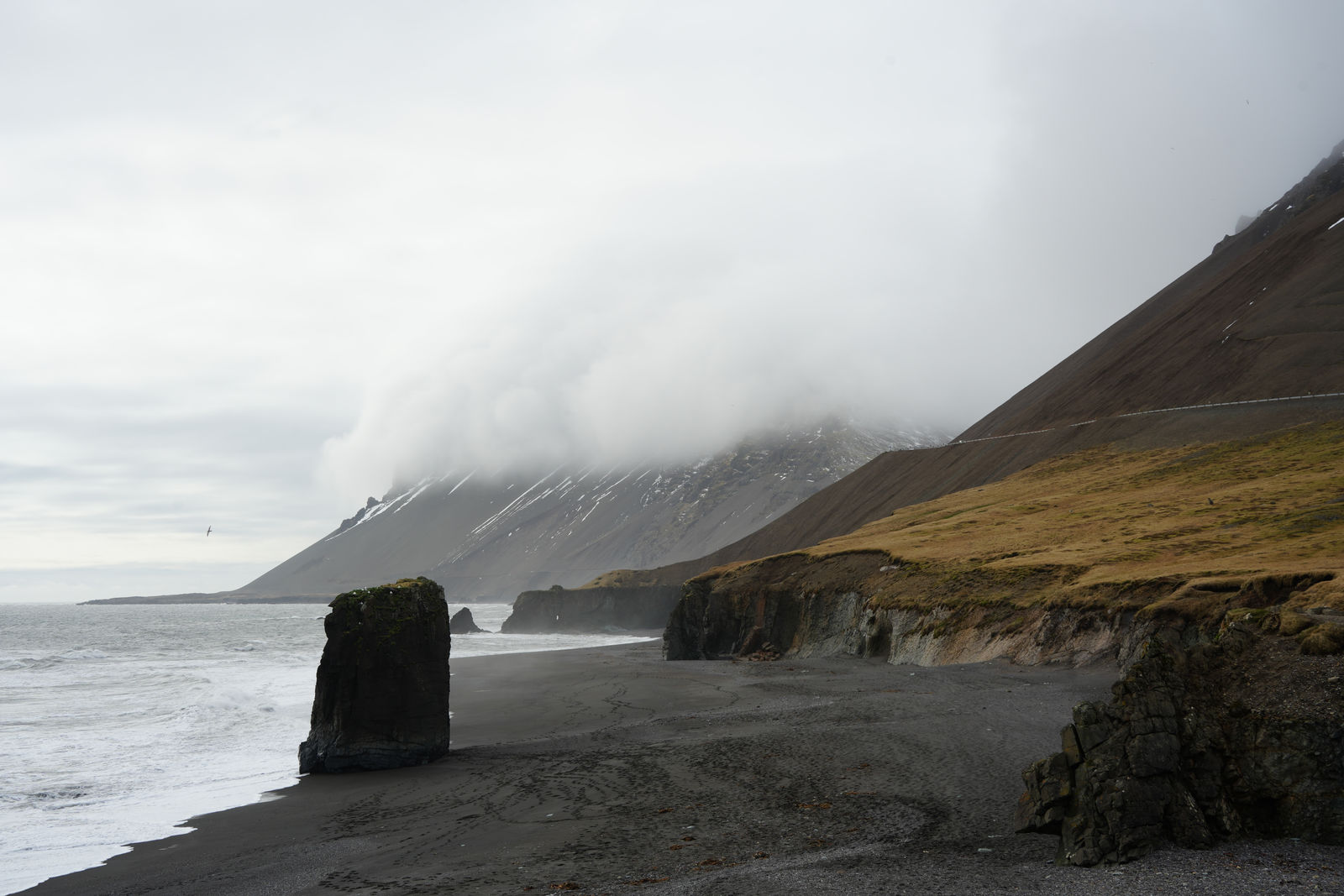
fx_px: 1867
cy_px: 448
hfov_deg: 39.6
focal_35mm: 50
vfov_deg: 27.0
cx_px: 672
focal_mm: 50
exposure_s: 1/200
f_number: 11
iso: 100
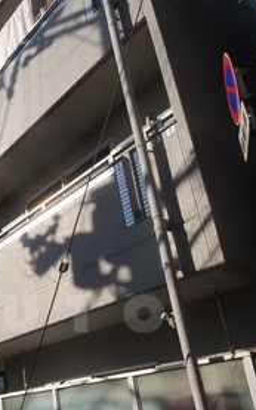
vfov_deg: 54.2
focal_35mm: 34
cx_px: -58
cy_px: 315
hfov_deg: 31.2
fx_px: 375
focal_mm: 9.5
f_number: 10
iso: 100
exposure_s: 1/250
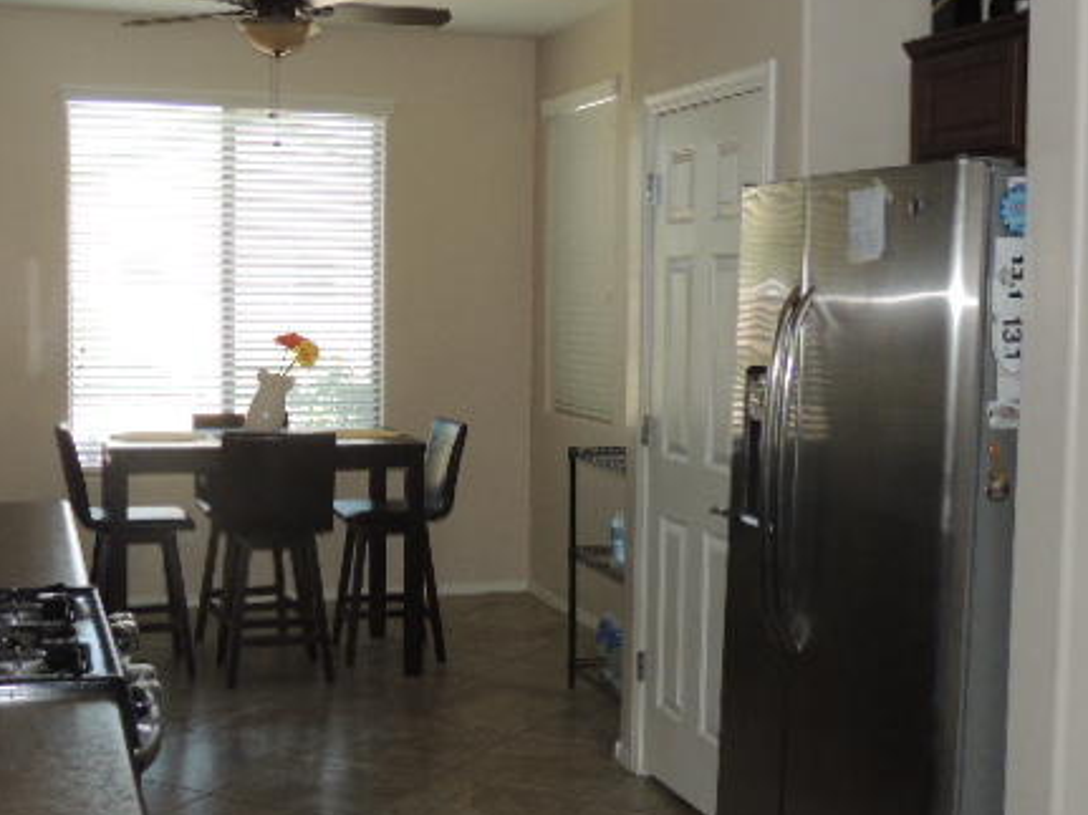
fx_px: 1540
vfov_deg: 29.7
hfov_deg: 38.9
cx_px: 475
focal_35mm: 49
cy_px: 386
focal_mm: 5.8
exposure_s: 1/50
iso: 160
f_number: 3.2
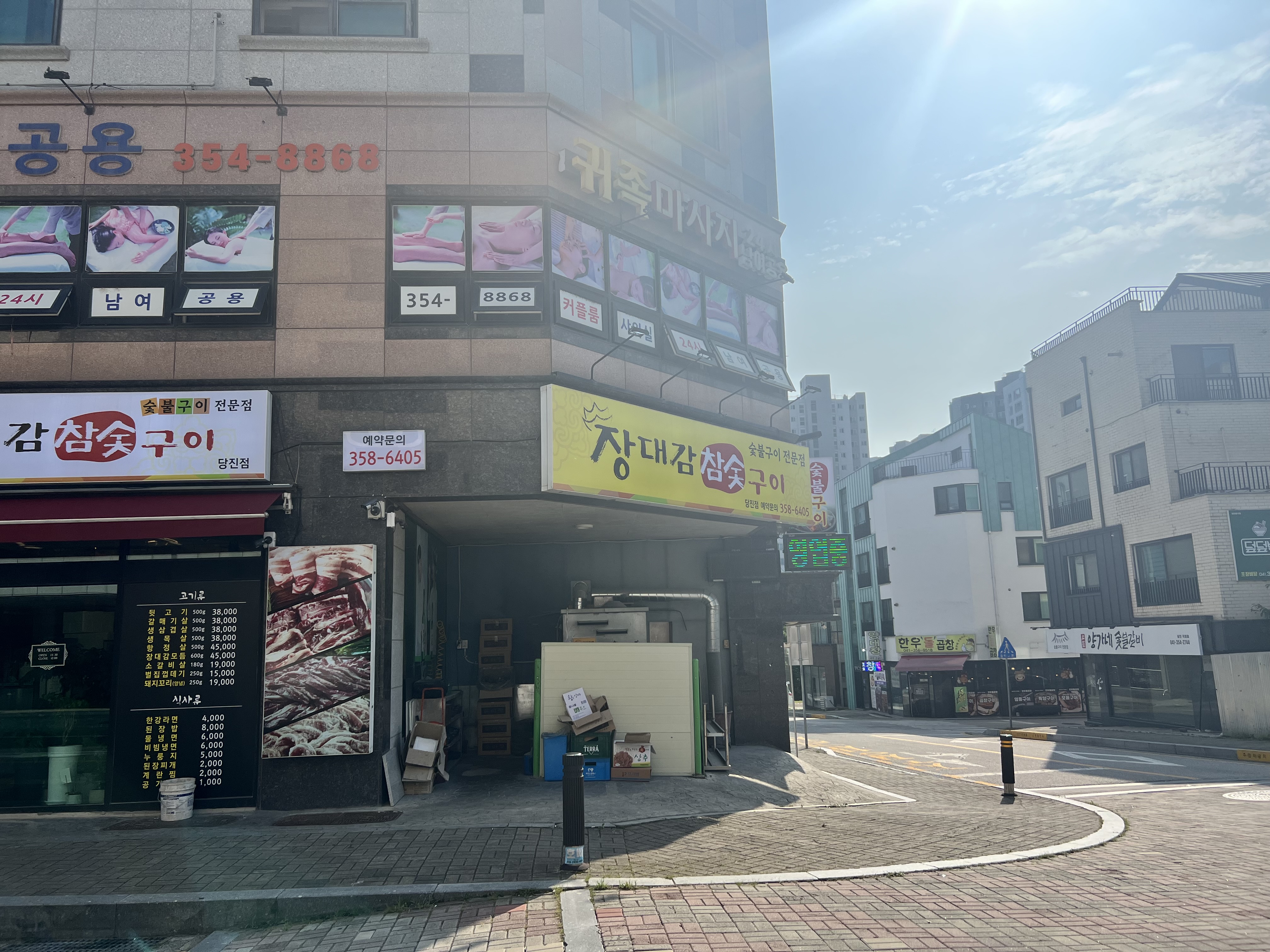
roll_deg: +1.6
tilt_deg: +9.6
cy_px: 476
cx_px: 635
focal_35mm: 26
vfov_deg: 53.1
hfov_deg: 67.3
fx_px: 954
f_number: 1.5
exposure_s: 1/6993
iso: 50
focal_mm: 5.7
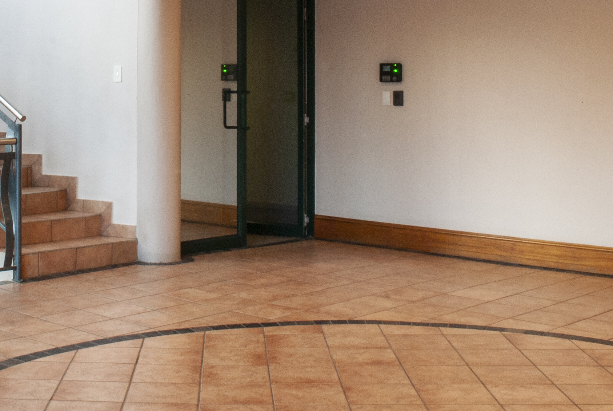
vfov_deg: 21.2
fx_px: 1057
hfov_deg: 31.6
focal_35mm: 62
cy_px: -4
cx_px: 136
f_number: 22
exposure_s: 1
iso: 100
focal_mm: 18
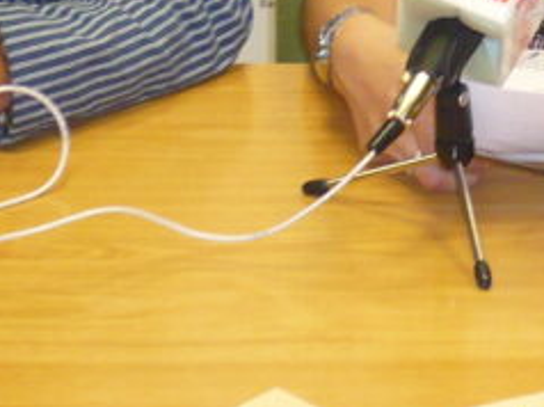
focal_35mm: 202
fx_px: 3171
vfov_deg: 7.2
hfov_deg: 9.6
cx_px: 693
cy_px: -290
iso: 200
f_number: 3.4
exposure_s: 1/30
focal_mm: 8.3
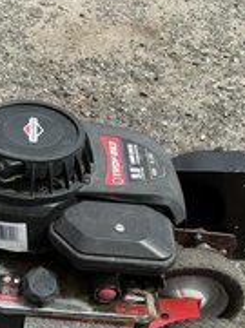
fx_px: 587
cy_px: 243
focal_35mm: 62
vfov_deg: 30.8
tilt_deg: -45.6
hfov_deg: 23.0
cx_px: 24
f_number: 1.8
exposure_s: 1/1144
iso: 25
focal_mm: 3
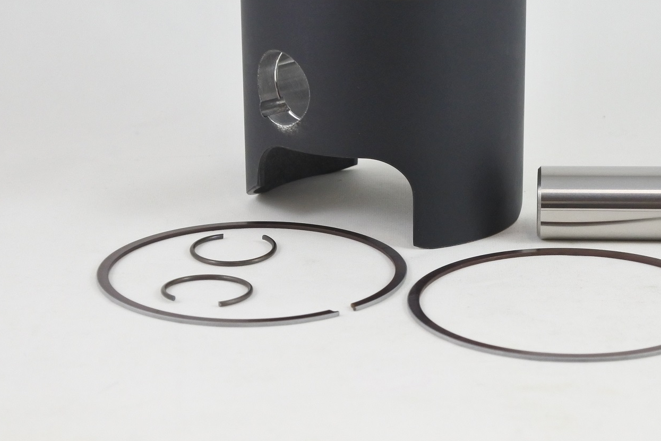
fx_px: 1652
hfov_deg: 22.6
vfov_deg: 15.2
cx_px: 398
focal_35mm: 90
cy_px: 159
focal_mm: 21
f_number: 4.8
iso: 720
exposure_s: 1/125
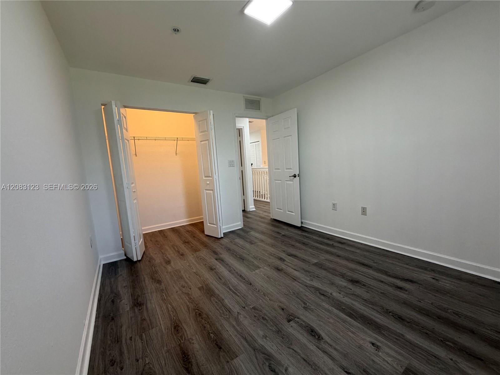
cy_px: 188
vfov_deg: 85.7
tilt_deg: -7.1
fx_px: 202
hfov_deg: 102.1
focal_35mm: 14
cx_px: 250
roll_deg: +3.8
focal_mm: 2.22
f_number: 2.2
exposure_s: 1/121
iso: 250
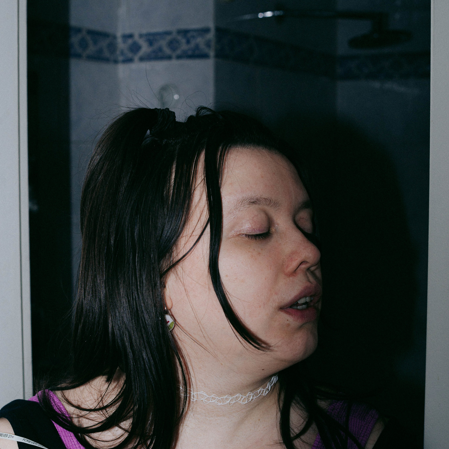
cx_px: 224
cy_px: 253
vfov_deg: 26.9
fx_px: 939
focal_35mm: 64
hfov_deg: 26.9
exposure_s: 1/200
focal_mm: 50
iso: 125
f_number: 7.1
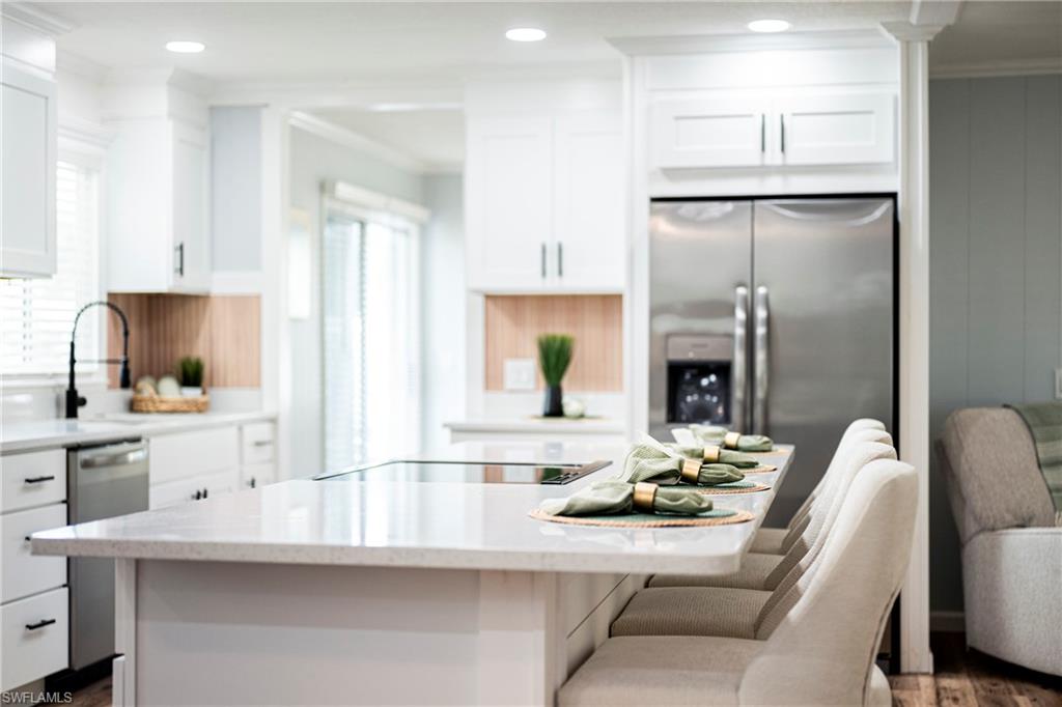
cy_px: 354
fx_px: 1474
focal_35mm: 50
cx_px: 531
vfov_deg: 27.0
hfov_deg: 39.6
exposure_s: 1/200
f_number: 1.8
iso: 250
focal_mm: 50
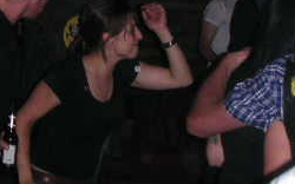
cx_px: -11
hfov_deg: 19.5
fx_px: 828
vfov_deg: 12.5
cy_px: -6
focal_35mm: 103
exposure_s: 1/45
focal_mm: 6
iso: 160
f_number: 2.8
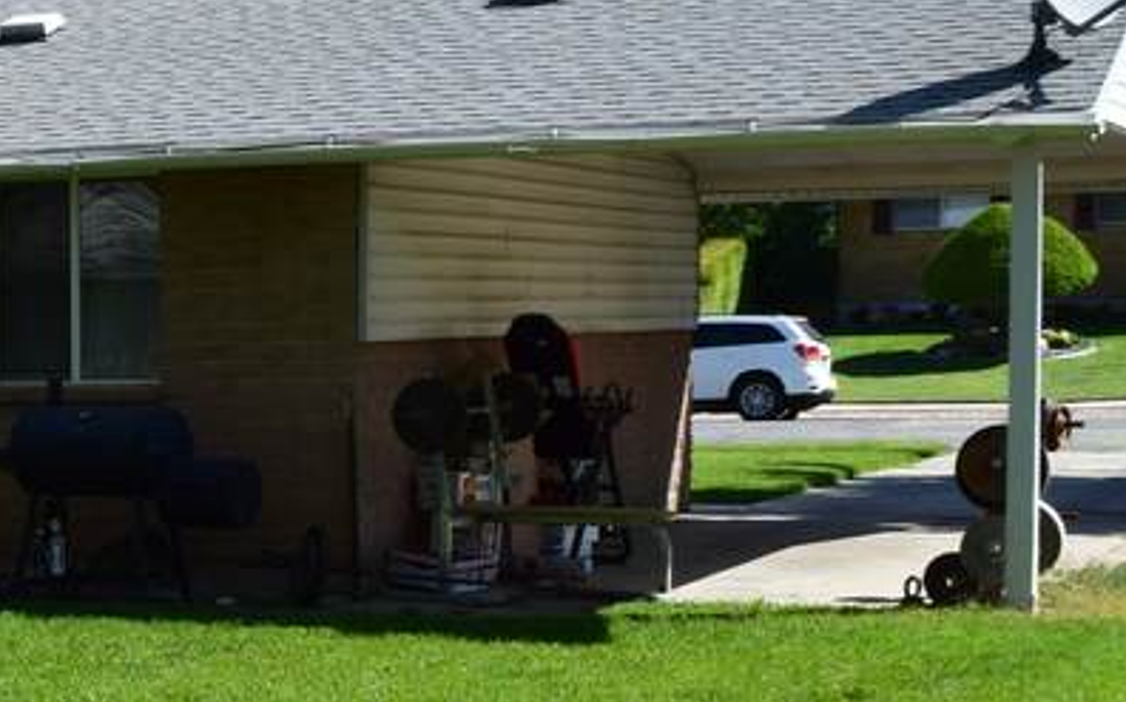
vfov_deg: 14.5
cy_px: 598
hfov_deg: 20.6
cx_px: -466
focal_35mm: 89
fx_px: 2730
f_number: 11
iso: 400
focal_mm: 18
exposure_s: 1/400
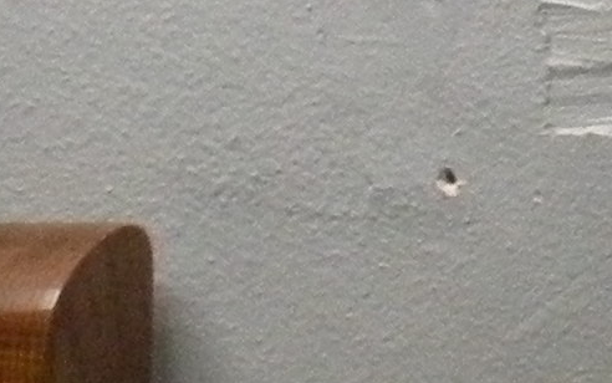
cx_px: 2095
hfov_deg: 7.9
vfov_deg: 5.3
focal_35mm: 212
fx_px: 3538
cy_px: -1236
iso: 400
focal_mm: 4.7
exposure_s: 1/53.7
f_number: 2.8
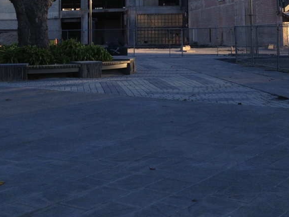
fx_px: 610
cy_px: -6
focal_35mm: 73
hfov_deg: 26.7
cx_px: 154
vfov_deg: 19.5
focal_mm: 4.28
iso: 50
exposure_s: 1/449
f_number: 2.4
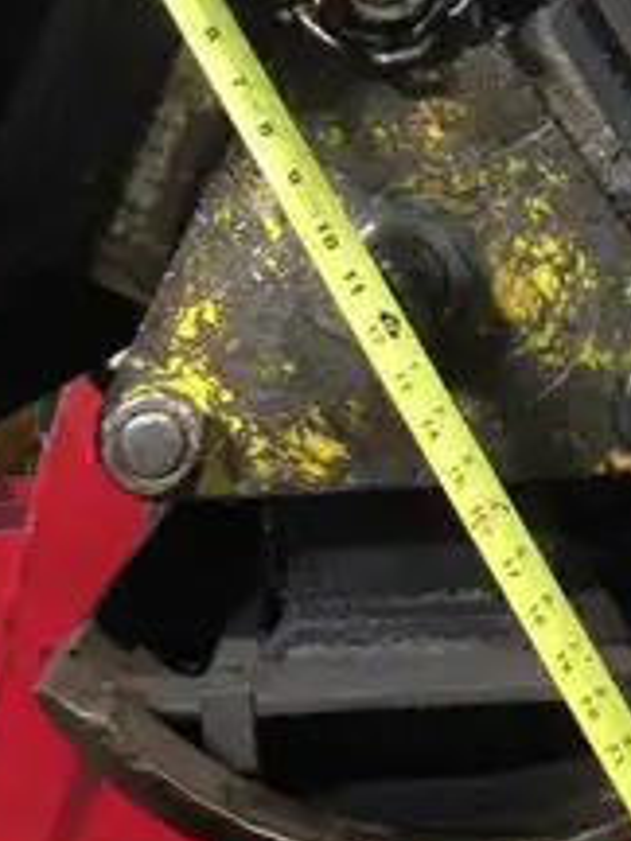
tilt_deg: -0.2
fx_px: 1483
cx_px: 343
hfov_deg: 24.0
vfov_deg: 31.4
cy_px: 276
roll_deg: +0.4
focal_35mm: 61
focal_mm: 4.12
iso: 200
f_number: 2.4
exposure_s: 1/20
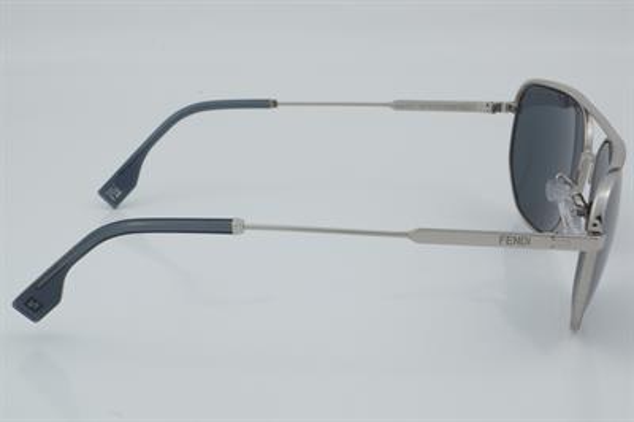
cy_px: 211
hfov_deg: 27.0
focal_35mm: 75
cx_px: 317
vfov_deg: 18.2
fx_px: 1320
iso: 100
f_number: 32
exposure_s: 1/4
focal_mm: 50
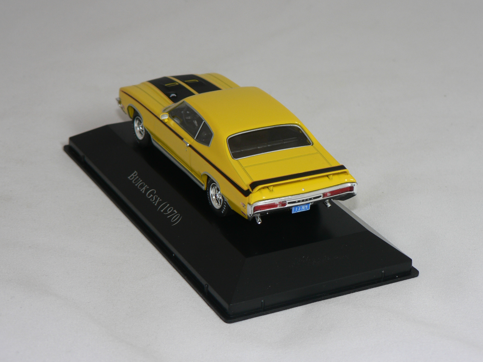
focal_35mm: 92
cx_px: 264
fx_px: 1284
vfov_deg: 16.1
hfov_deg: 21.3
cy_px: 170
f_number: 3.2
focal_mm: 14
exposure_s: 1/60
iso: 80
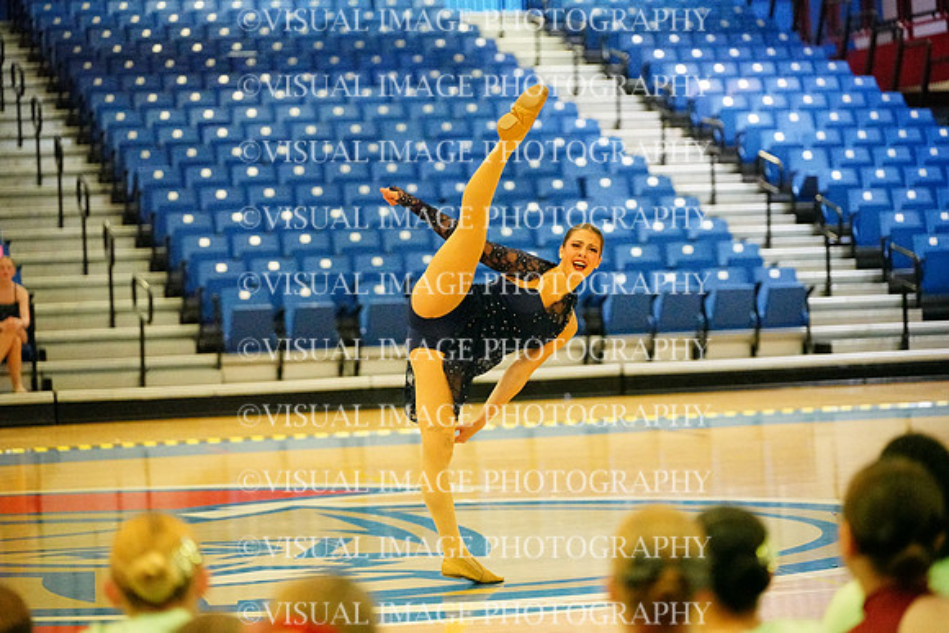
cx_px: 474
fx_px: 2979
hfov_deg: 18.1
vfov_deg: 12.1
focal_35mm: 113
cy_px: 316
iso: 25600
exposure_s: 1/1600
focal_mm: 113
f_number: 2.8
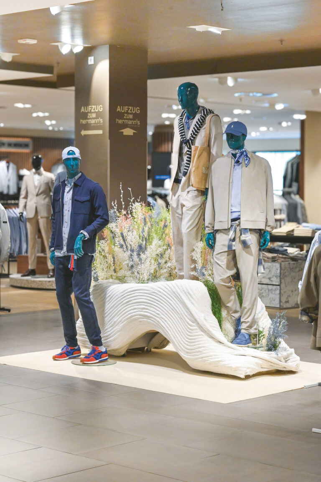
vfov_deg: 23.9
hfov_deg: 16.0
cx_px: 160
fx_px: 1139
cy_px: 241
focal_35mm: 85
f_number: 10
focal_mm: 85
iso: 5000
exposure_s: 1/400
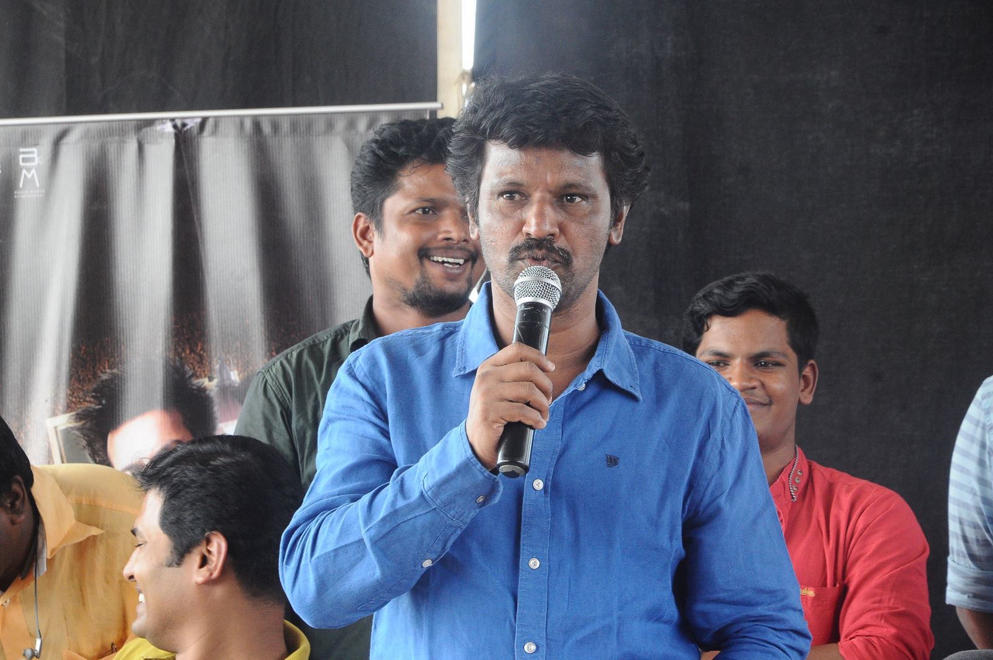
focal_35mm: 147
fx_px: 4050
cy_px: 330
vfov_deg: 9.3
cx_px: 496
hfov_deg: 14.0
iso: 1600
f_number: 10
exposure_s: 1/60
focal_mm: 98
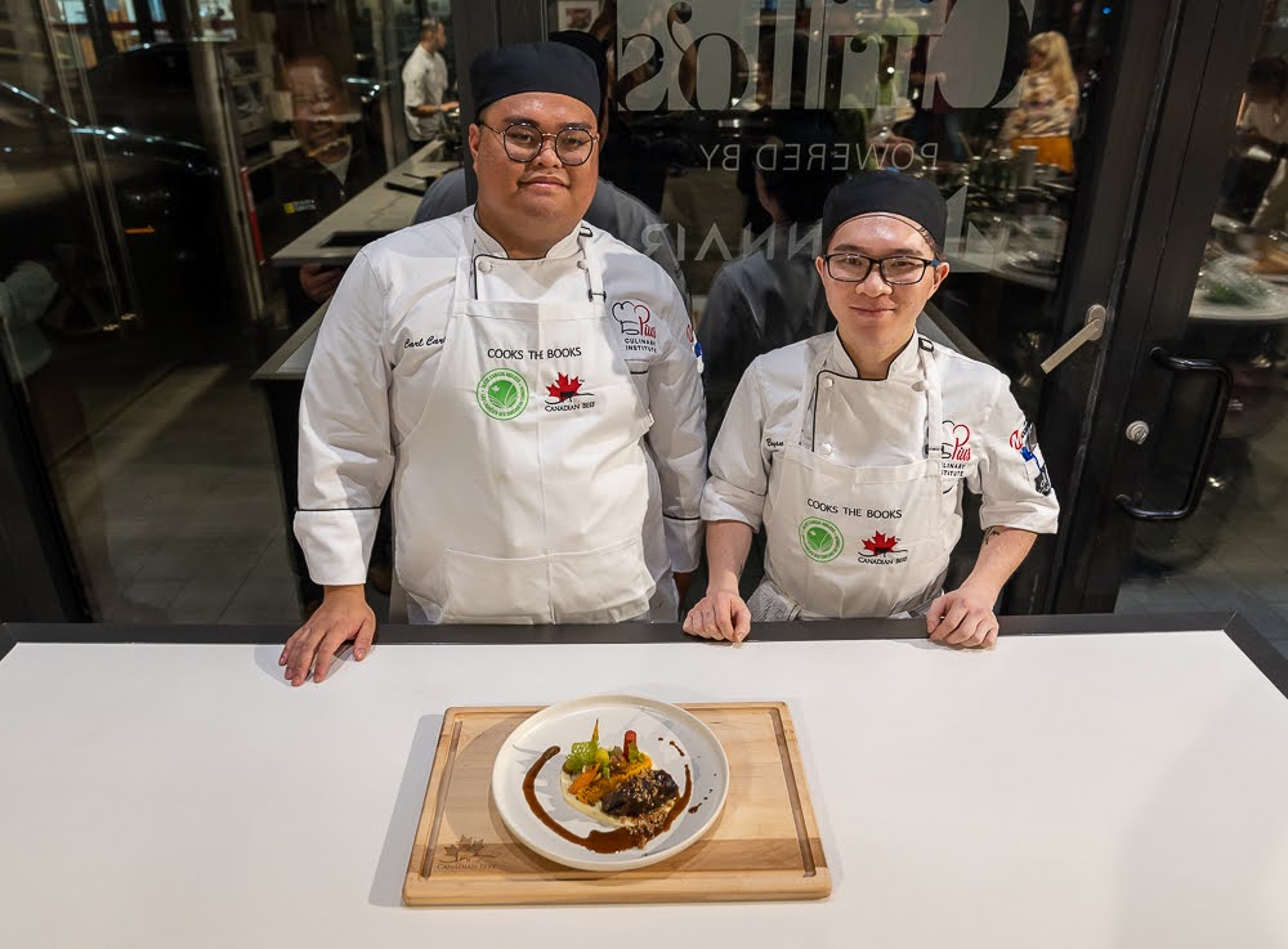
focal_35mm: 26
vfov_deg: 53.1
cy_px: 474
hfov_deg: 68.3
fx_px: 949
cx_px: 625
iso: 1000
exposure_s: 1/125
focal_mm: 24
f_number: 4
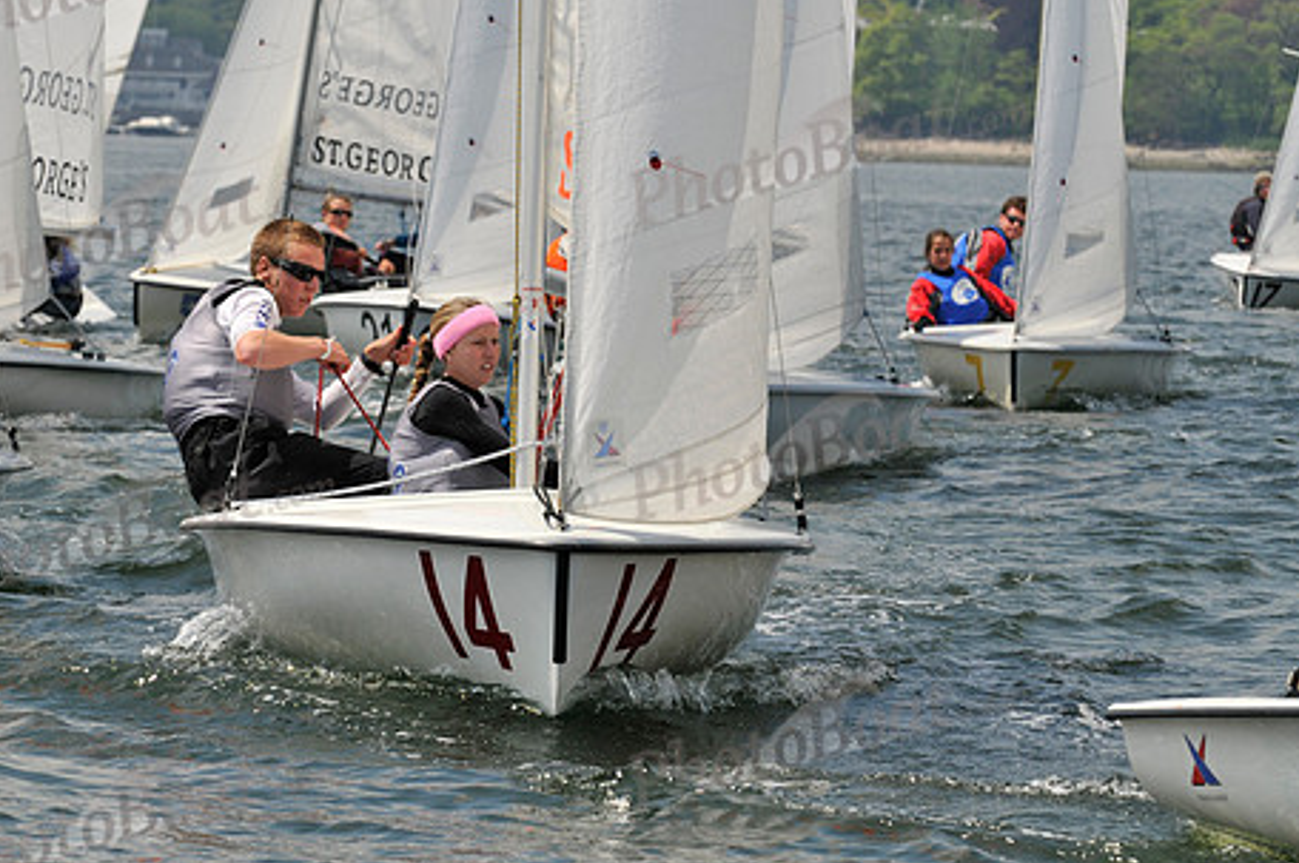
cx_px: 481
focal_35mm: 258
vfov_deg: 5.3
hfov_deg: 8.0
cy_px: 340
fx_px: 9286
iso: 200
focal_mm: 135
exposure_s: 1/1000
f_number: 8
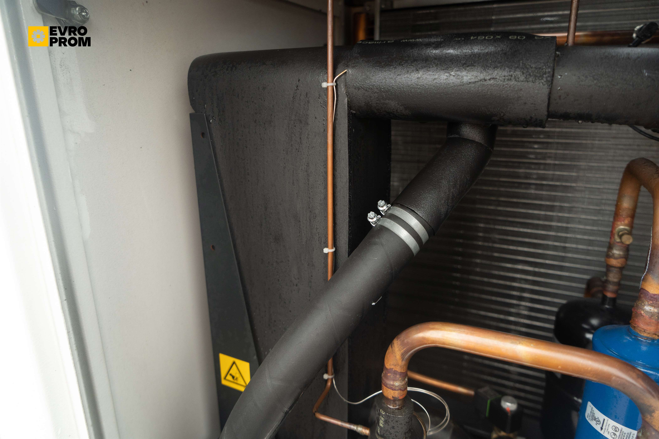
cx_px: 330
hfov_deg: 73.7
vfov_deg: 53.1
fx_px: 439
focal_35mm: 24
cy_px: 220
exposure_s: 1/100
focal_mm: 24
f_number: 4
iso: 800
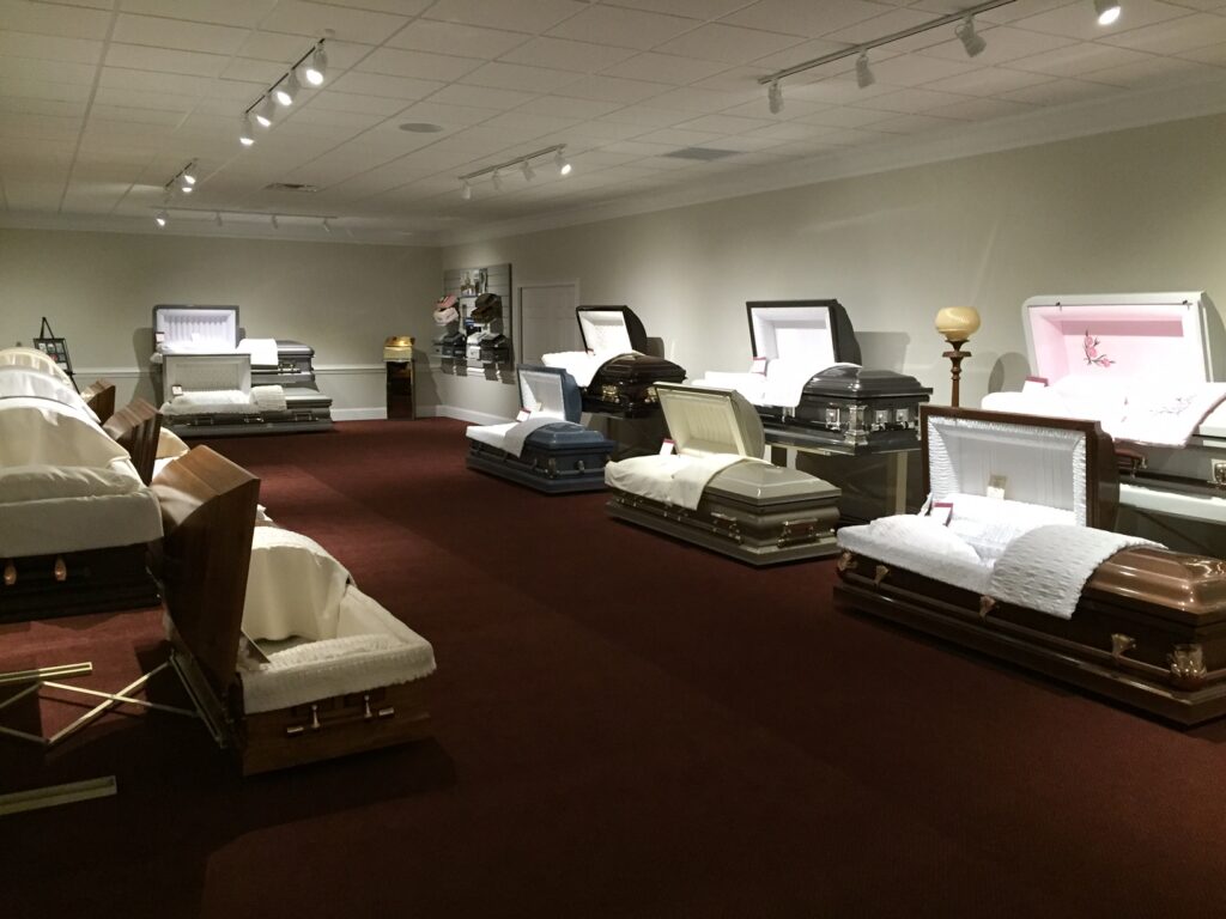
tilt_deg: -7.1
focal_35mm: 29
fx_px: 1027
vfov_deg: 48.2
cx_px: 613
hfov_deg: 61.7
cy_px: 460
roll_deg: -0.5
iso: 250
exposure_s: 1/30
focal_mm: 4.15
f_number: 2.2
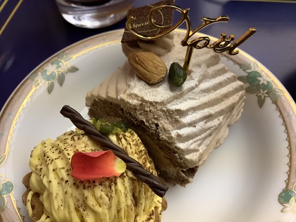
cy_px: 111
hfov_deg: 58.4
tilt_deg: -53.4
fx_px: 265
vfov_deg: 45.4
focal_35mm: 31
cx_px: 148
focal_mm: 3.3
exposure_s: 1/50
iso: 100
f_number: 2.4
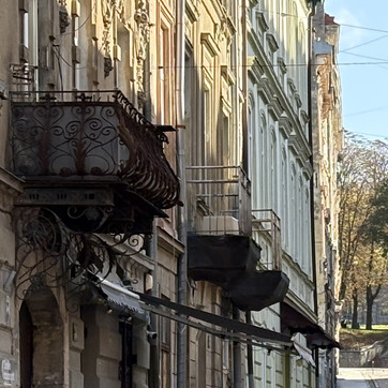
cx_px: 496
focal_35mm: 203
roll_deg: +0.6
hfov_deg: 8.5
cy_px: 287
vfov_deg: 8.6
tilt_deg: +3.7
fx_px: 2574
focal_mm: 5.96
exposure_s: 1/1002
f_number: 1.6
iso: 50
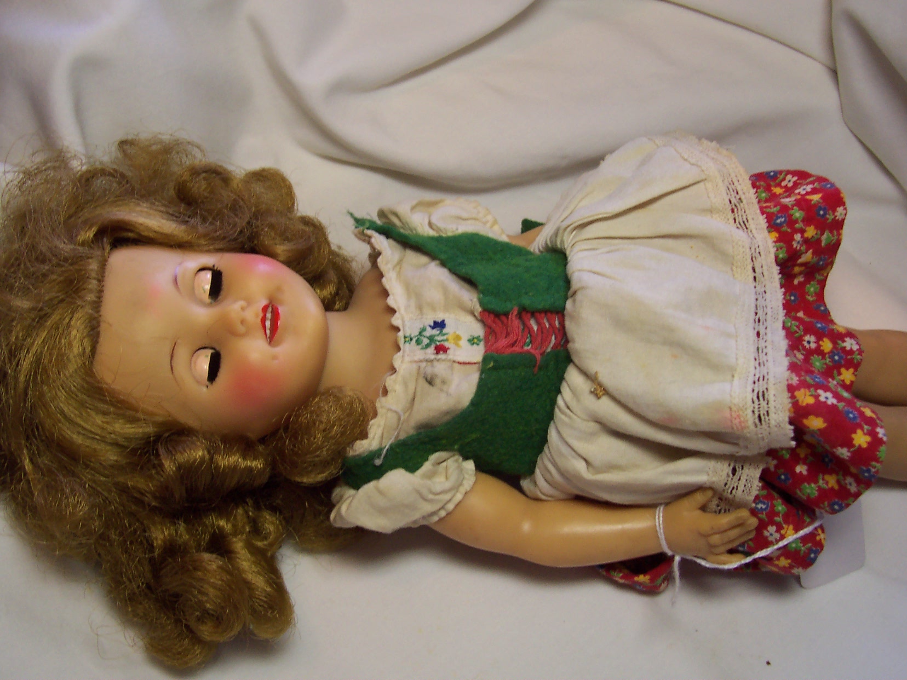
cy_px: 340
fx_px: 969
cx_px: 454
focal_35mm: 37
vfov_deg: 38.7
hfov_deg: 50.1
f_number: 2.8
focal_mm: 5.6
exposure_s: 1/60
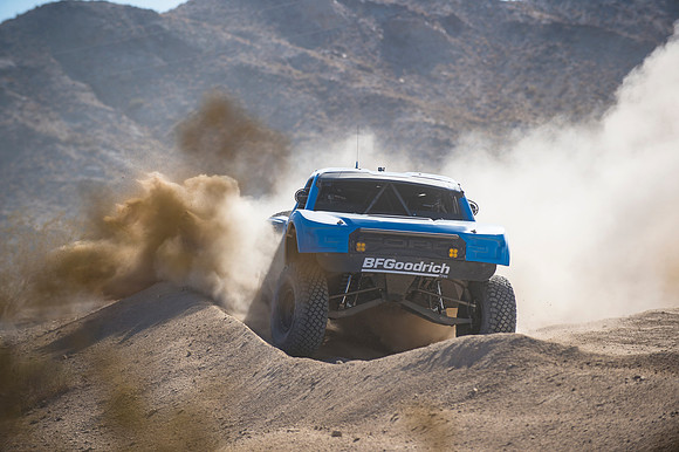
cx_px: 340
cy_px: 226
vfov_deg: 7.2
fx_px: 3581
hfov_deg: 10.8
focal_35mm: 190
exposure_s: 1/3200
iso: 250
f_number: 4
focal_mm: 190
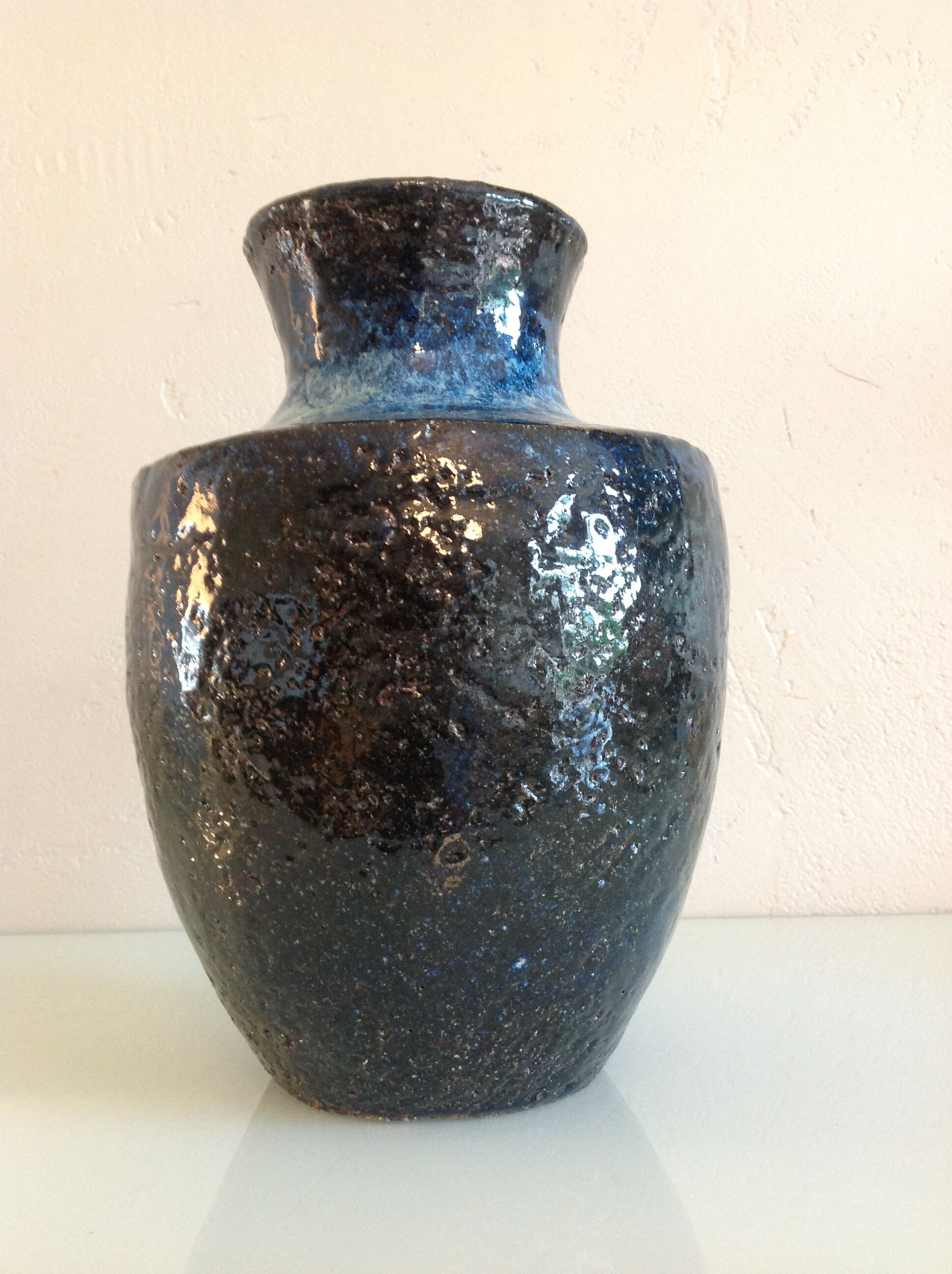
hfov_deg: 40.6
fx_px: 1287
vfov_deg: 52.7
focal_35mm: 35
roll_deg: +2.8
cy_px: 637
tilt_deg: +1.7
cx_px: 476
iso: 200
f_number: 2.4
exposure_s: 1/15
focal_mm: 4.28
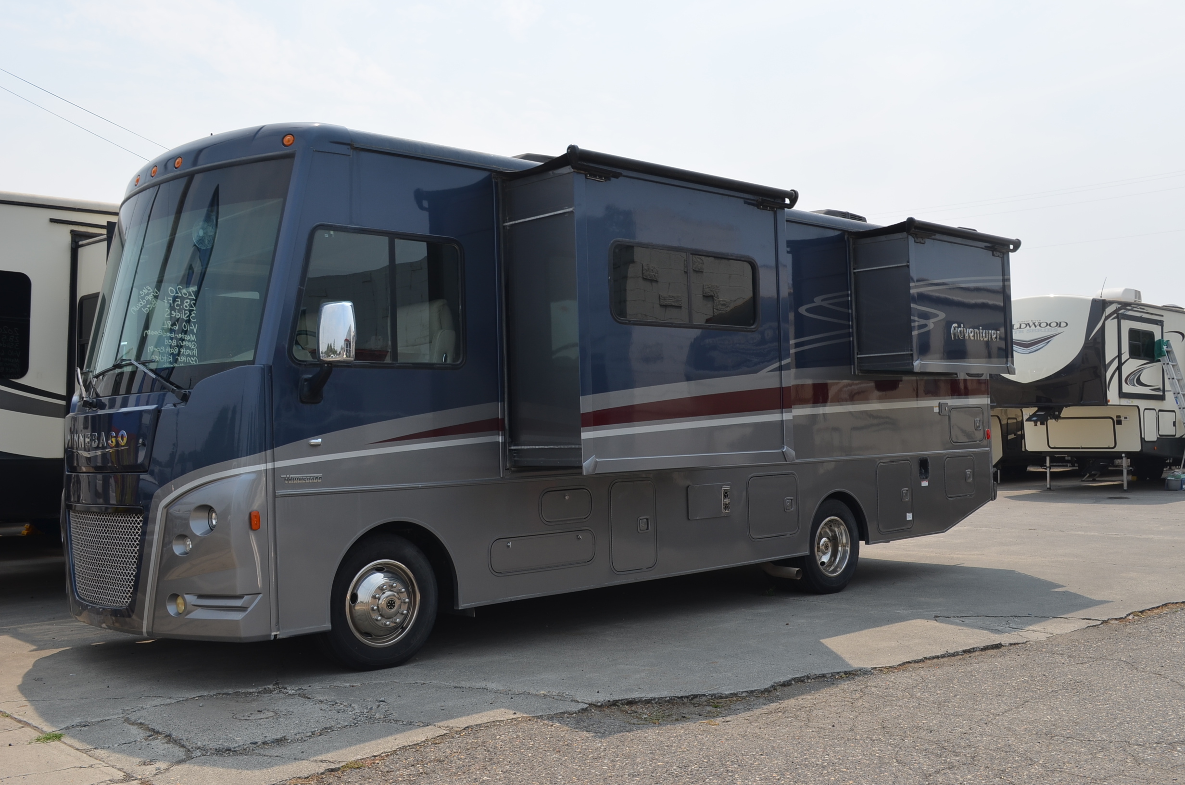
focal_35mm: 36
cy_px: 392
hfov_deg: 53.2
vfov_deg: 36.7
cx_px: 592
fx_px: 1183
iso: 110
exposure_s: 1/250
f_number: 8
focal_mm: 24
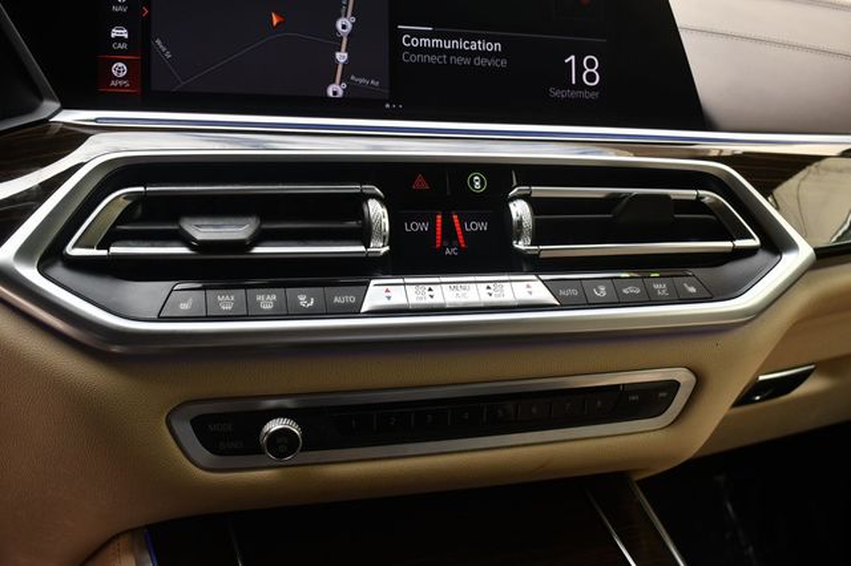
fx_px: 851
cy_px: 283
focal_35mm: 36
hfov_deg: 53.2
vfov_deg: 36.8
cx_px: 426
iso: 400
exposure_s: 1/250
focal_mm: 24
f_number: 5.6
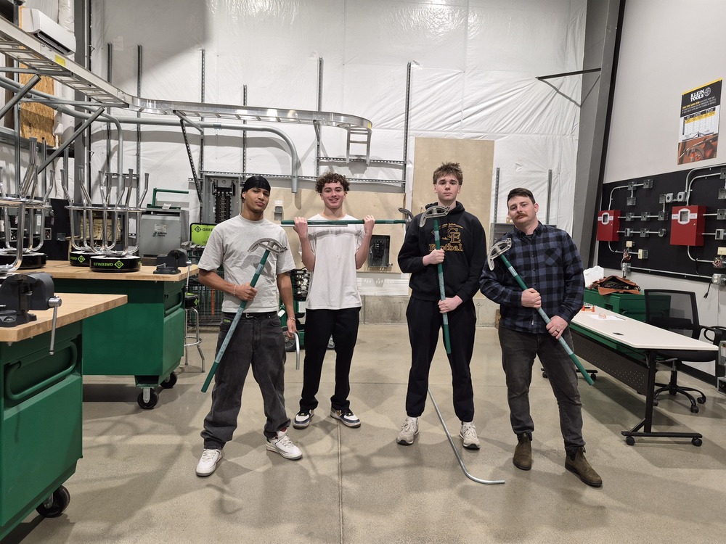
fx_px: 482
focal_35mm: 23
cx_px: 363
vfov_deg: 58.9
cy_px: 272
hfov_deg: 73.9
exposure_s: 1/120
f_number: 1.8
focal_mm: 5.4
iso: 200
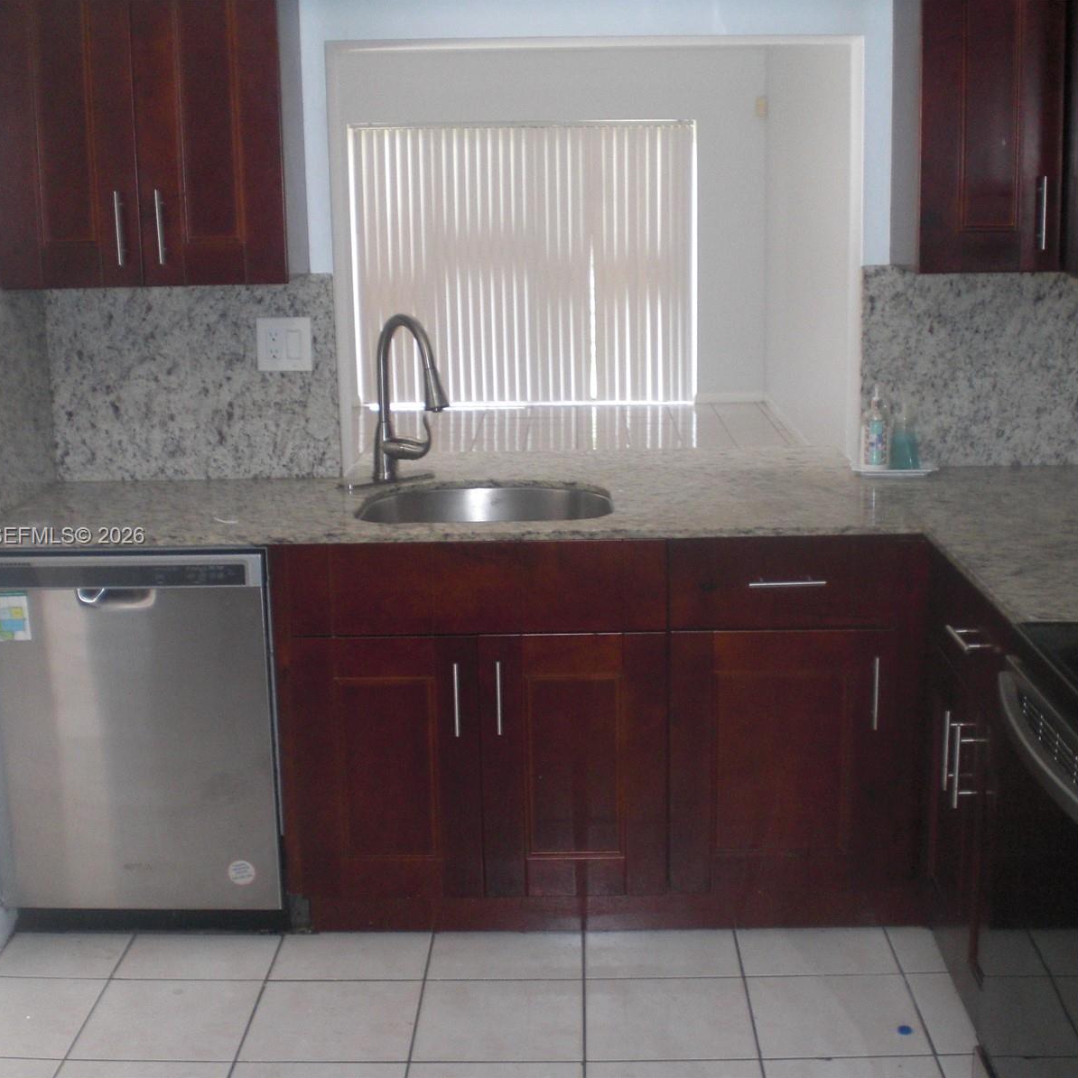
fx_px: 1585
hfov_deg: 37.5
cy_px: 537
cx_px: 586
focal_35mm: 45
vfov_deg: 37.6
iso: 200
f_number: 3.1
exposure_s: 1/60
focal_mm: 6.3
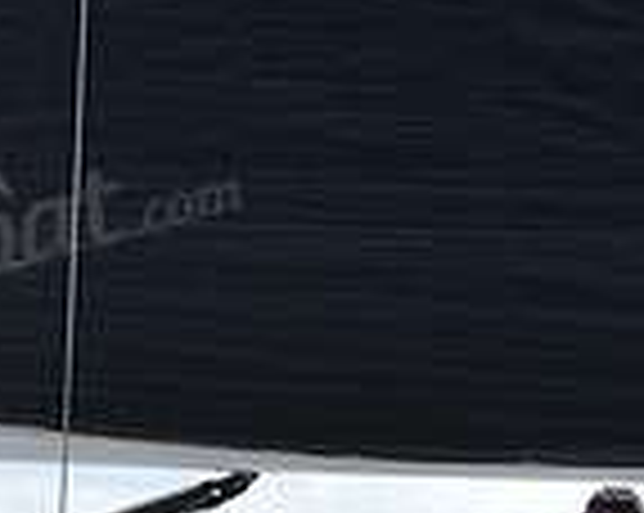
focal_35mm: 328
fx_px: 6243
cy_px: 844
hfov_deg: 5.9
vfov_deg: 4.7
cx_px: 477
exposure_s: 1/1250
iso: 320
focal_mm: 86
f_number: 9
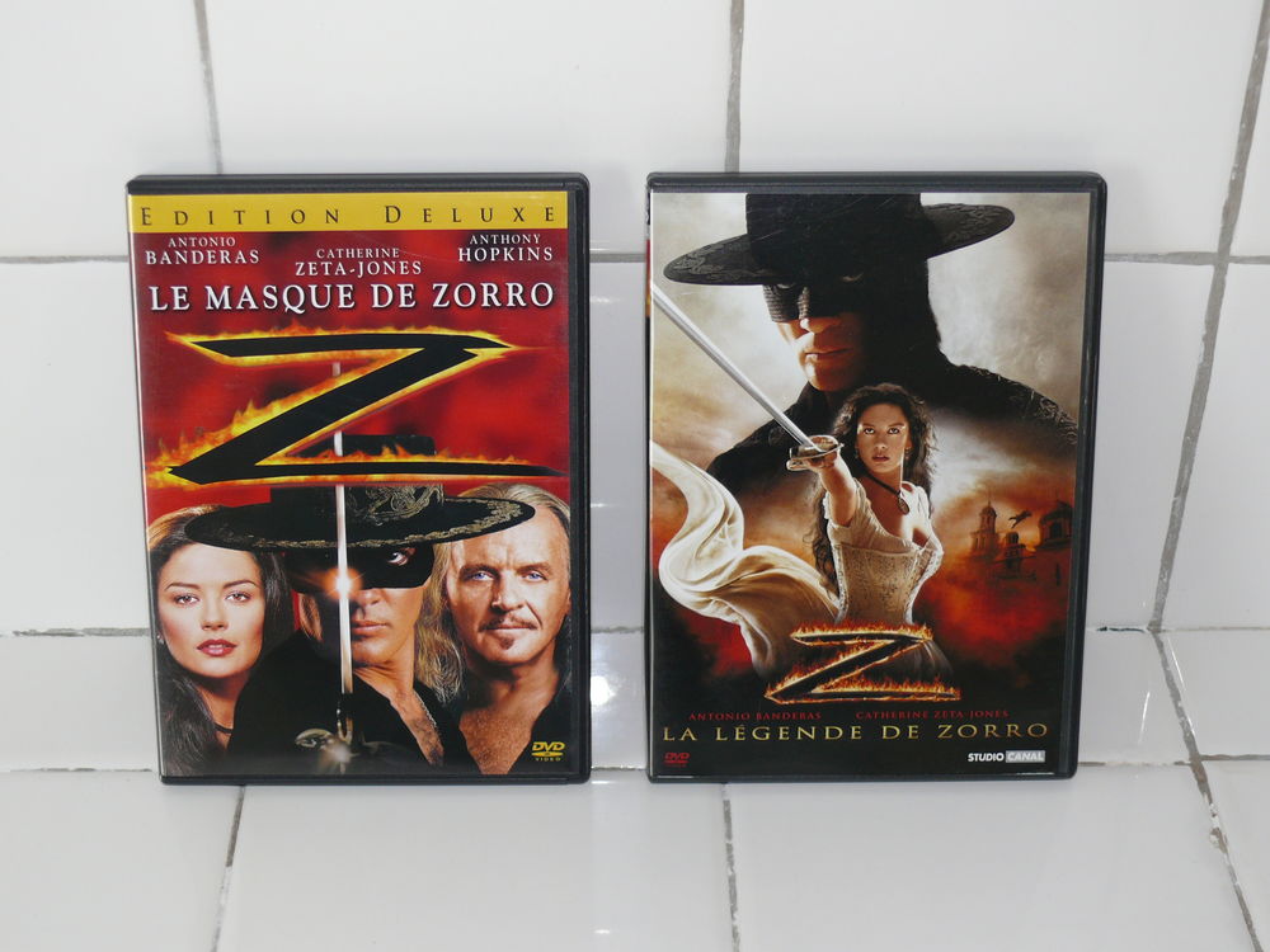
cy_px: 476
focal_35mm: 61
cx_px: 635
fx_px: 2238
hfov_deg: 31.7
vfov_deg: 24.0
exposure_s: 1/30
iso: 100
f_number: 3.2
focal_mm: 11
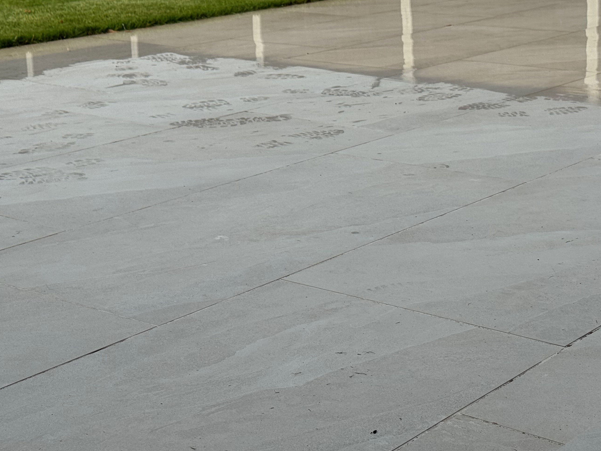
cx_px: 347
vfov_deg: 19.6
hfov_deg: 26.0
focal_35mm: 75
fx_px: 1302
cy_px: 140
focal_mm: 6.76
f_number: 1.78
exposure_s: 1/3817
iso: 64
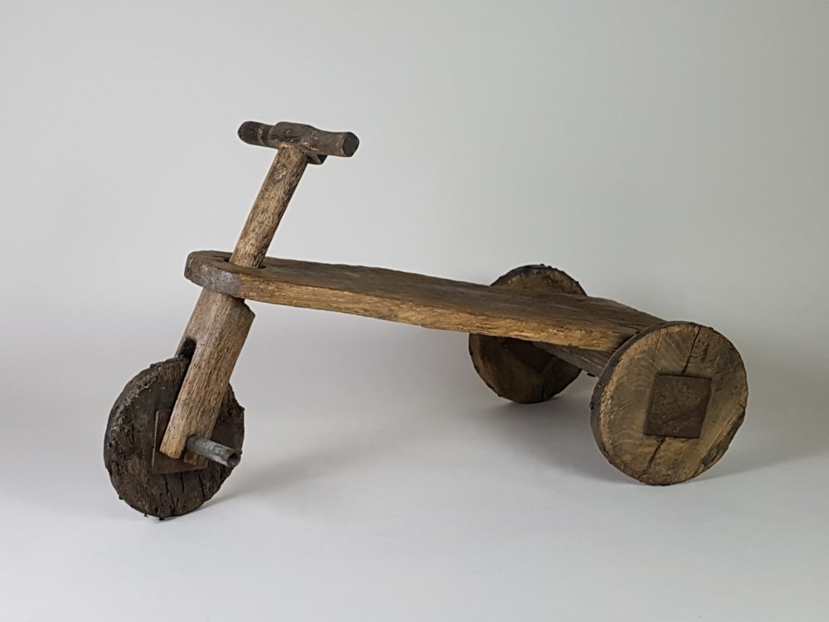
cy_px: 311
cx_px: 414
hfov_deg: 67.3
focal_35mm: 26
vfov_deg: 53.1
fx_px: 623
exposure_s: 1/50
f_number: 1.7
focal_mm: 4.2
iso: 80
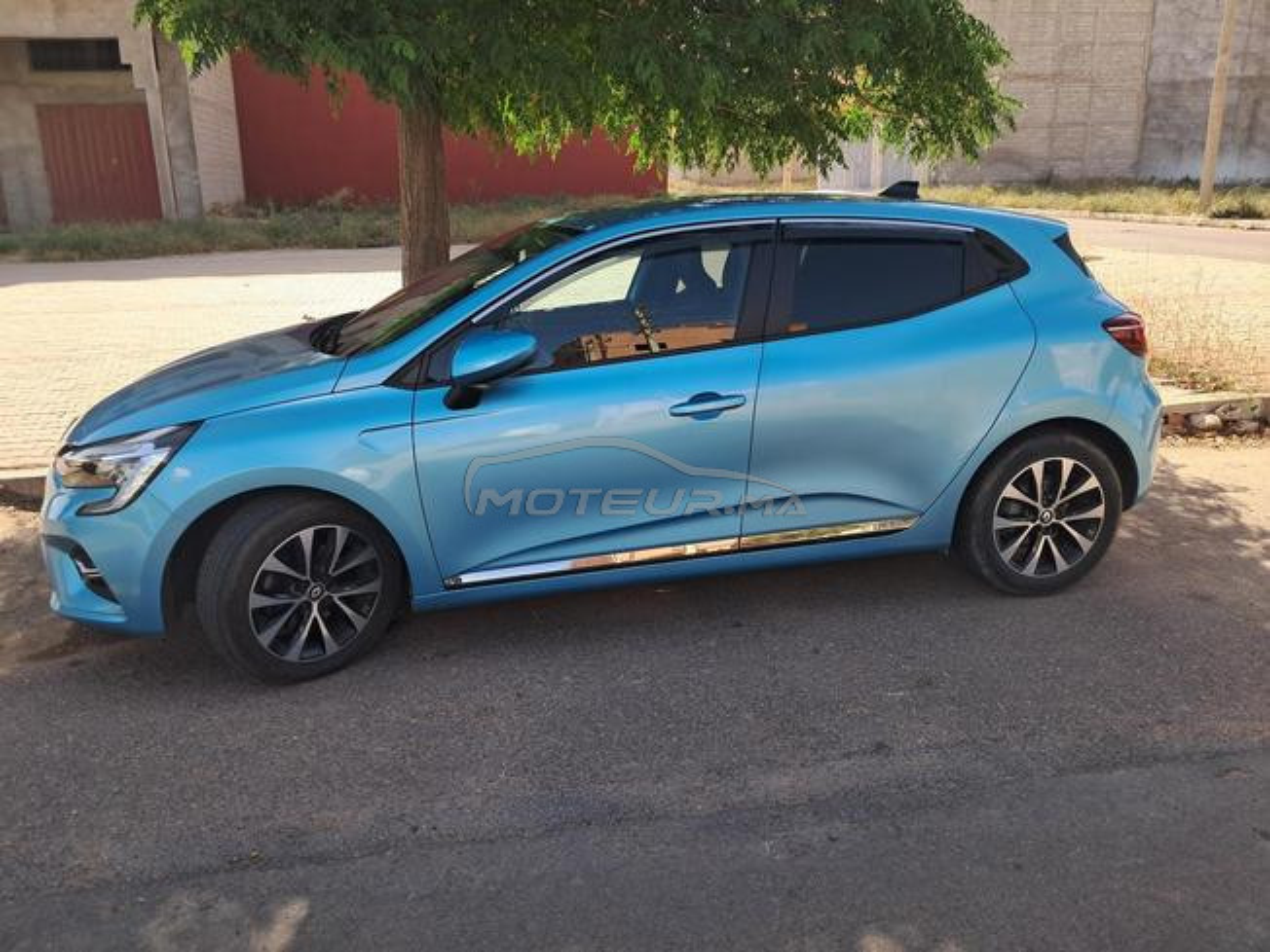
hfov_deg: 65.3
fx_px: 991
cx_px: 635
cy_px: 476
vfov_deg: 51.4
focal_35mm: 27
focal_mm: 4
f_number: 1.8
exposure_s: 1/258
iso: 50
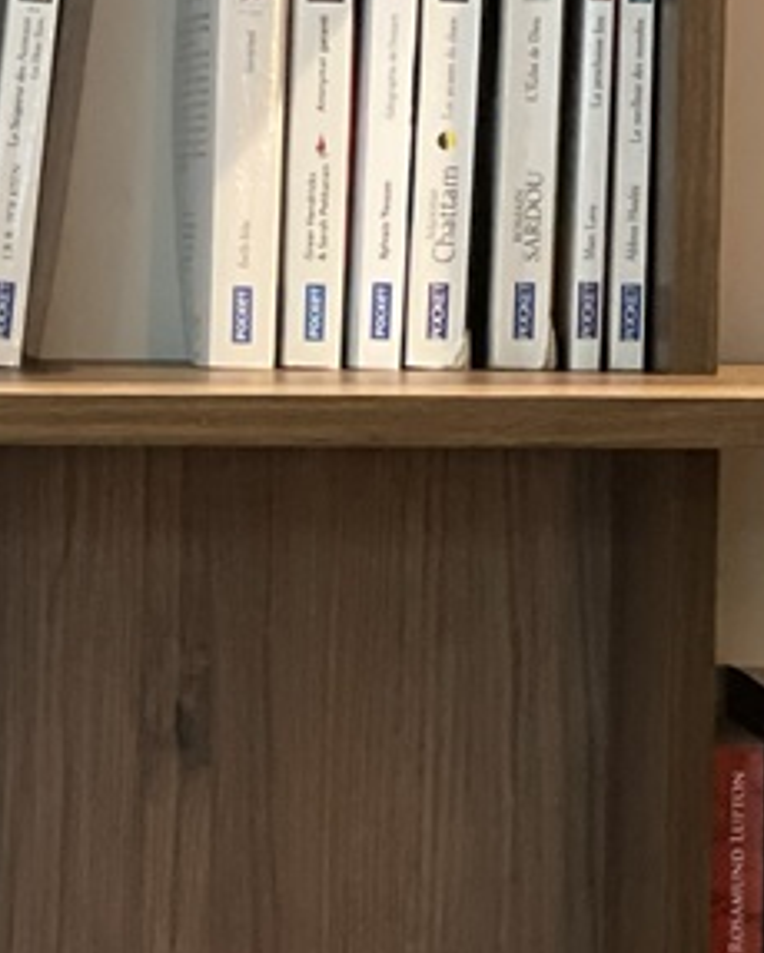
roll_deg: -0.2
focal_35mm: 181
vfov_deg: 10.6
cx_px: -189
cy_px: 638
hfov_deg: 8.4
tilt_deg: -3.7
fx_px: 5110
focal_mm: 6
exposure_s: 1/23
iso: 500
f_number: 2
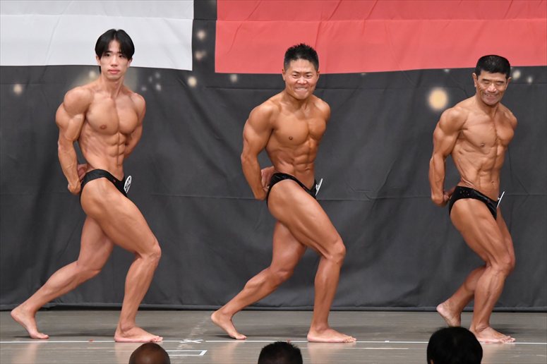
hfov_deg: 8.6
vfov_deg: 5.7
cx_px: 274
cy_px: 182
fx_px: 3645
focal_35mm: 240
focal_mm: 160
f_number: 5.6
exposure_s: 1/400
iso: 6400
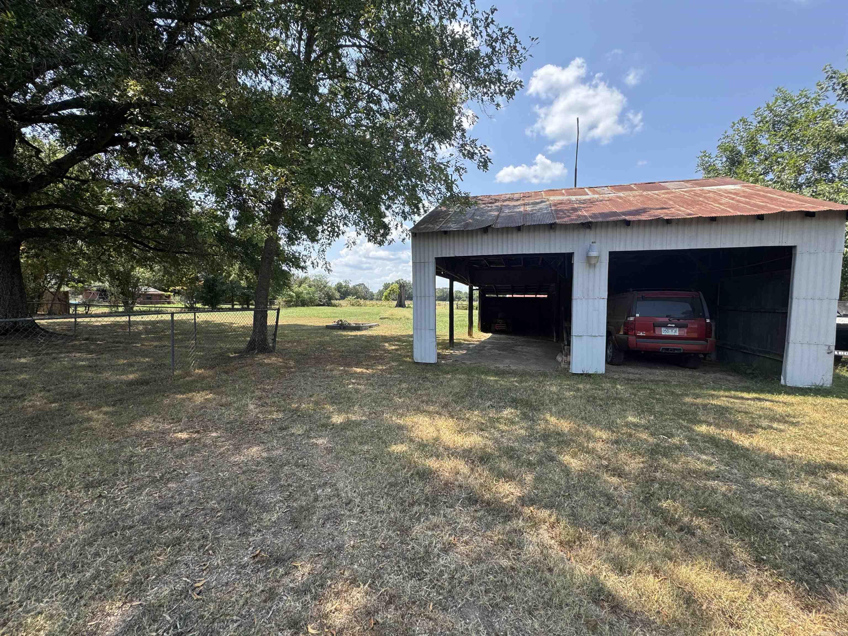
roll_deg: -1.9
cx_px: 424
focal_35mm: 14
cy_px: 318
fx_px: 343
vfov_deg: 85.7
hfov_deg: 102.1
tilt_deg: -4.1
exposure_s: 1/573
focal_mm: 2.22
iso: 40
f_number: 2.2
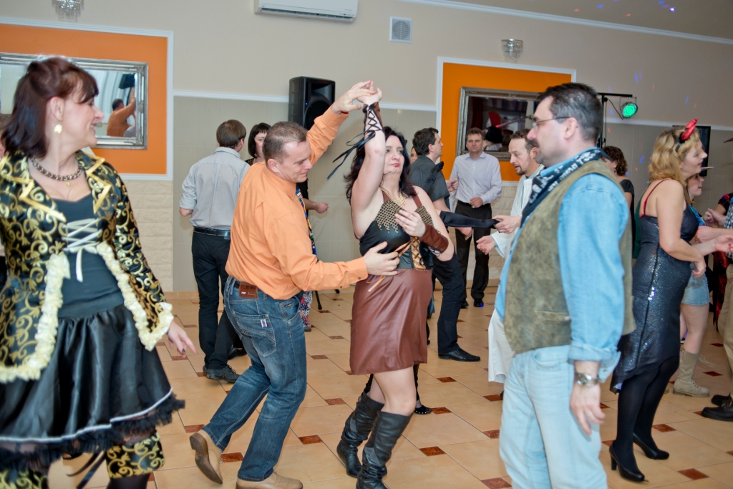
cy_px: 244
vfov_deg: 37.9
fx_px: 713
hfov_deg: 54.4
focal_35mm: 35
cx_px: 366
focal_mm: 35
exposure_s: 1/320
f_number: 2.8
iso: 320
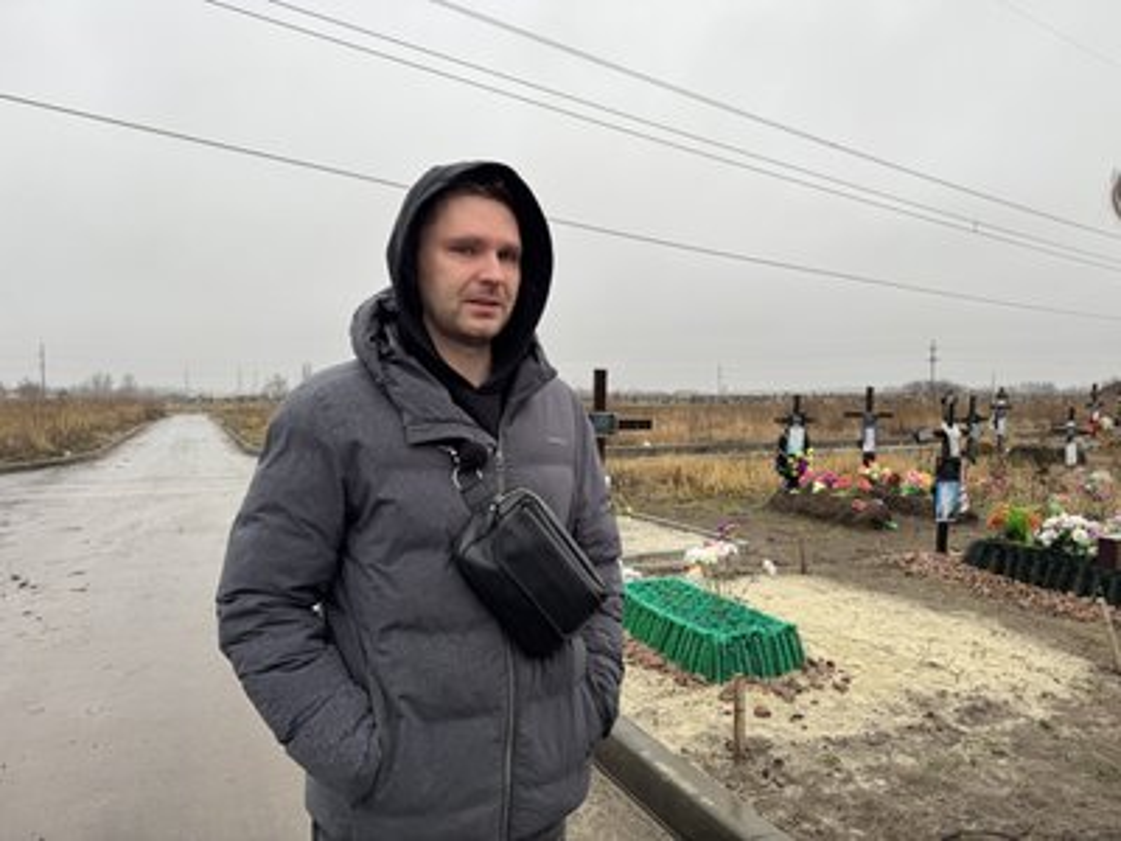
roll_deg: +0.6
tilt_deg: -5.4
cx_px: 560
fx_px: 777
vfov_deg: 56.8
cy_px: 420
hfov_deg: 71.6
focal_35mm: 24
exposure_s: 1/277
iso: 80
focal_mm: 6.76
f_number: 1.78
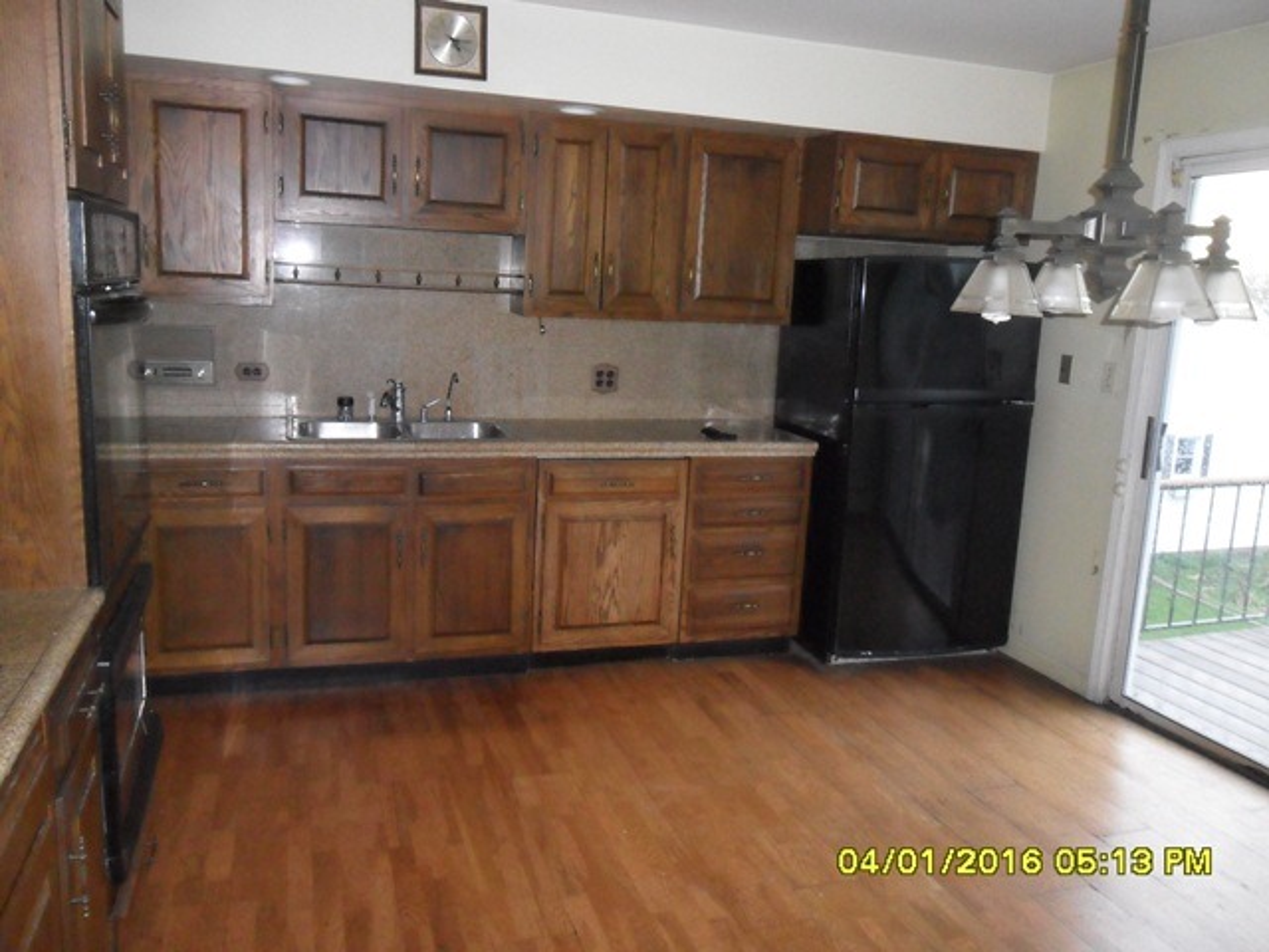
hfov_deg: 65.3
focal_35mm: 27
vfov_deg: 51.4
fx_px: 990
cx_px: 634
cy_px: 476
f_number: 3.5
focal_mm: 4.9
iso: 400
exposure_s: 1/45
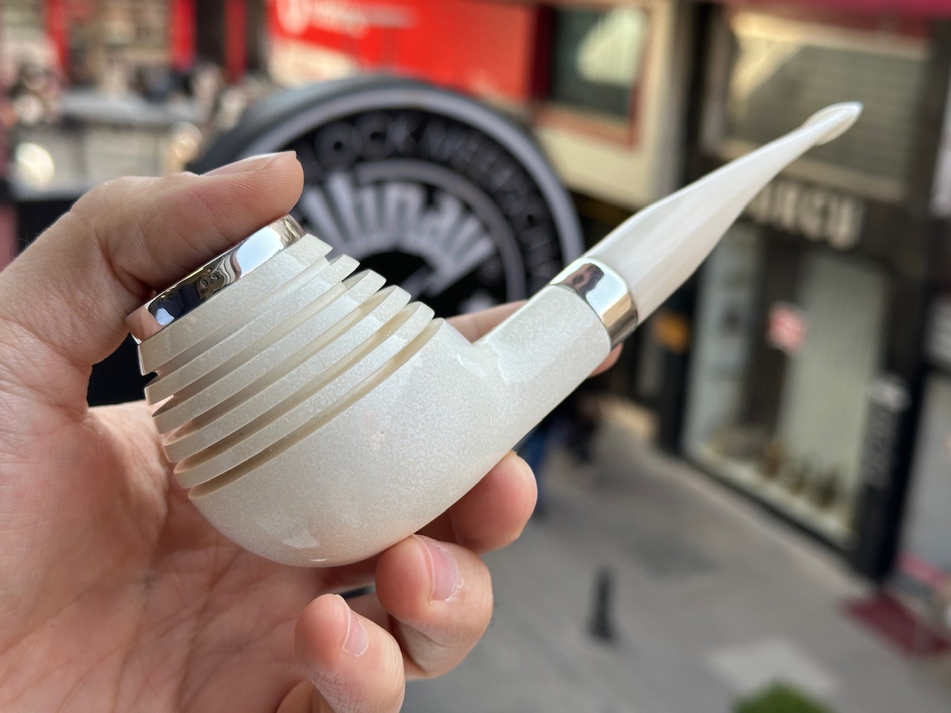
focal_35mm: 48
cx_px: 476
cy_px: 356
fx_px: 1319
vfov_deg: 30.3
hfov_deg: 39.7
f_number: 1.78
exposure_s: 1/694
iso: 64
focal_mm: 6.86
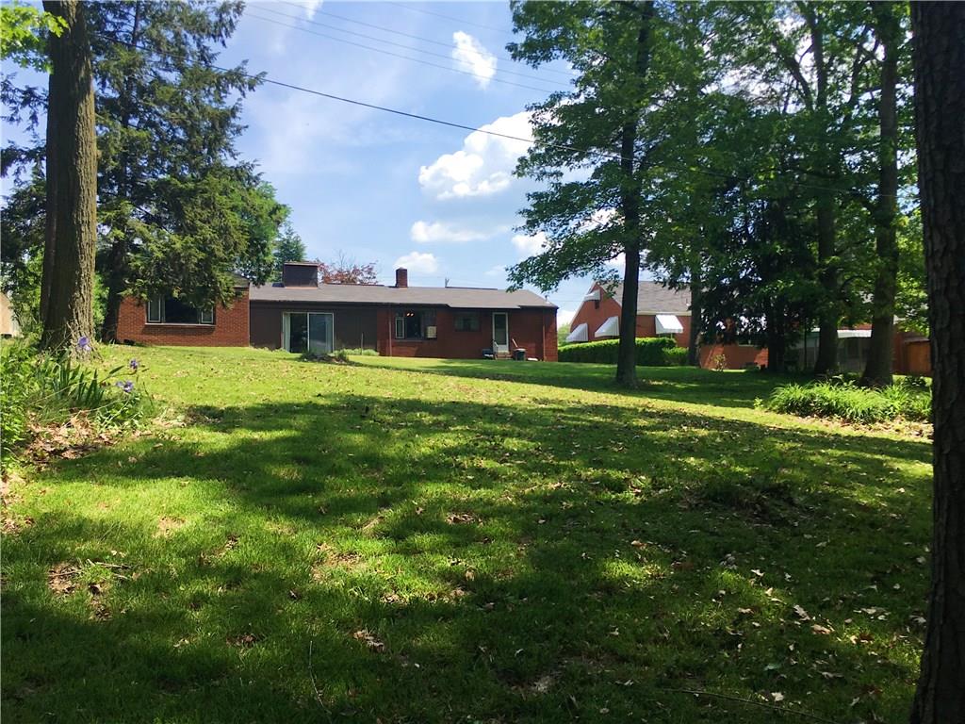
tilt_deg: +3.9
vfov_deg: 48.2
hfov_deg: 61.7
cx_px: 482
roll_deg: -1.1
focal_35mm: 29
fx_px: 808
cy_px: 362
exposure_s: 1/950
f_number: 2.2
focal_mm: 4.15
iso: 25
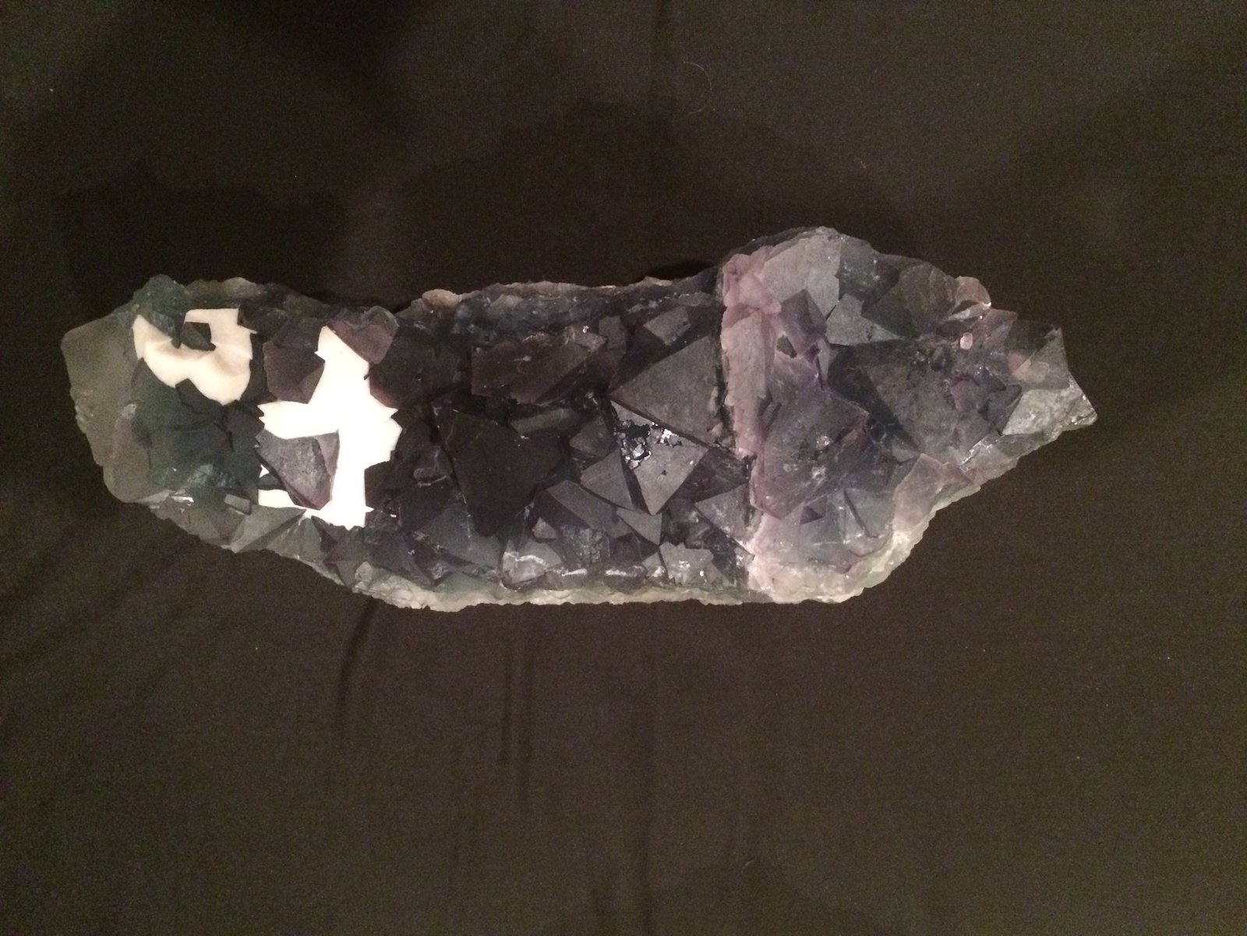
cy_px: 468
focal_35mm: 29
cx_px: 624
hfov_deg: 61.7
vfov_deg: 48.2
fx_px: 1045
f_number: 2.2
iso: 640
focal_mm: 4.15
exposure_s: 1/15
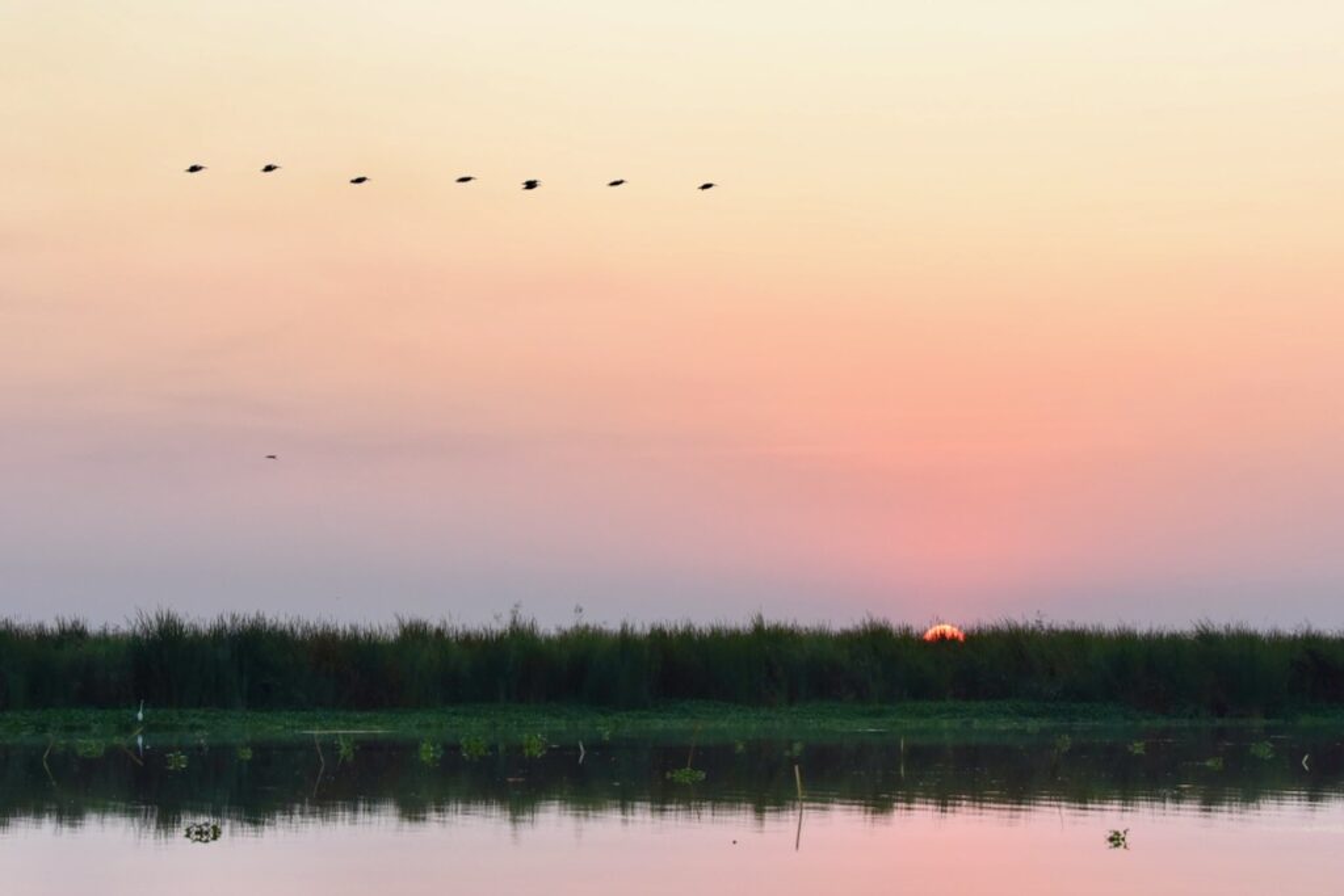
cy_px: 448
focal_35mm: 80
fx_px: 2987
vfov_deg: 17.1
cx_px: 672
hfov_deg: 25.4
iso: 2000
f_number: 7.1
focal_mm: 80
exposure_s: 1/800
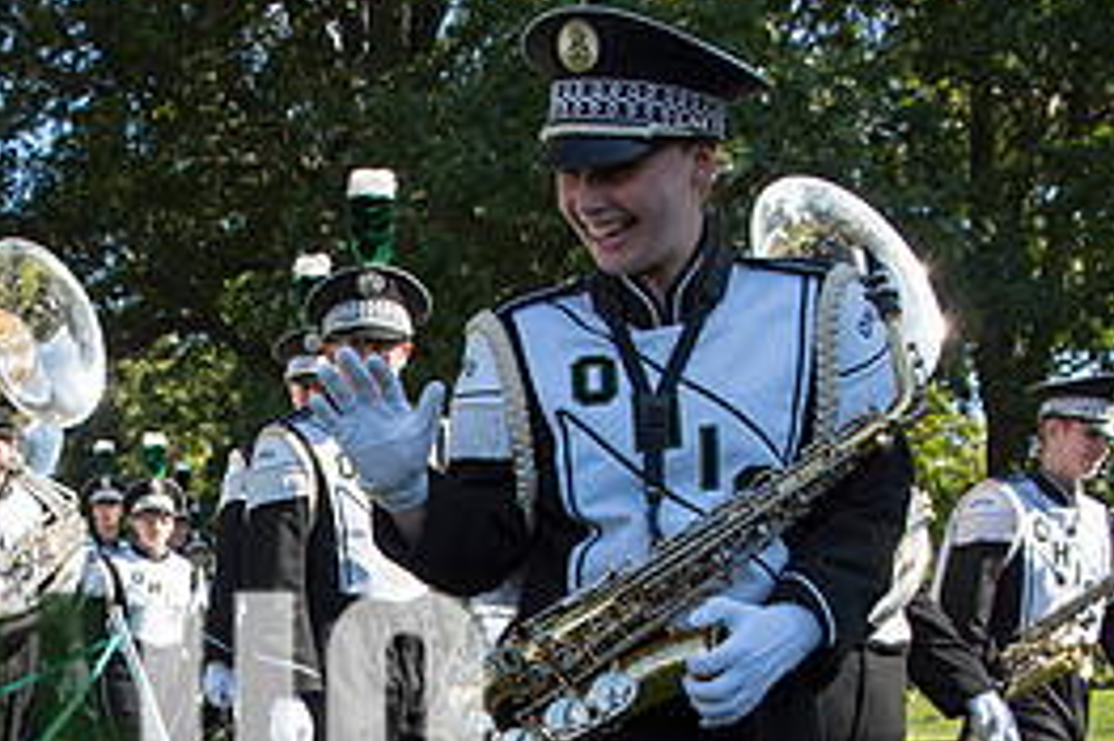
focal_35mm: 53
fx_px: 1639
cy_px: 790
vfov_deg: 24.0
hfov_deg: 35.8
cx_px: 165
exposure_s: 1/800
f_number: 5.6
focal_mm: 24
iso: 200
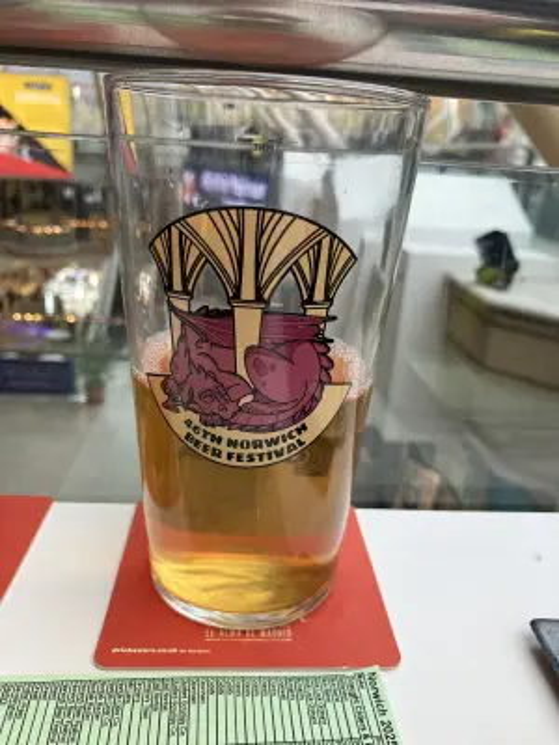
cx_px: 280
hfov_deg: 49.7
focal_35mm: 28
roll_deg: -3.9
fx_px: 603
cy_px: 372
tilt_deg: -18.2
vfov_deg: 63.4
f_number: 1.8
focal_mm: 3.99
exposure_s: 1/121
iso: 80
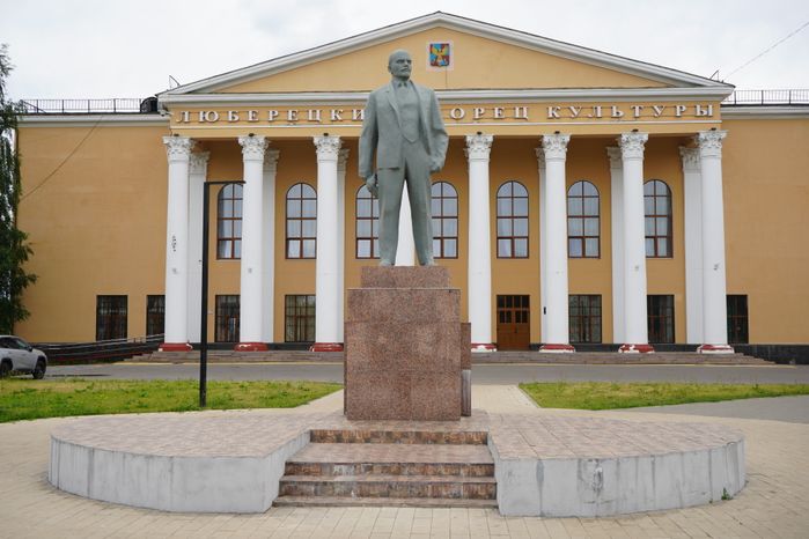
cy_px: 270
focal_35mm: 39
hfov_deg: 49.6
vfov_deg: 34.2
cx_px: 404
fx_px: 876
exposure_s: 1/125
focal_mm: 39
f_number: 9
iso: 100
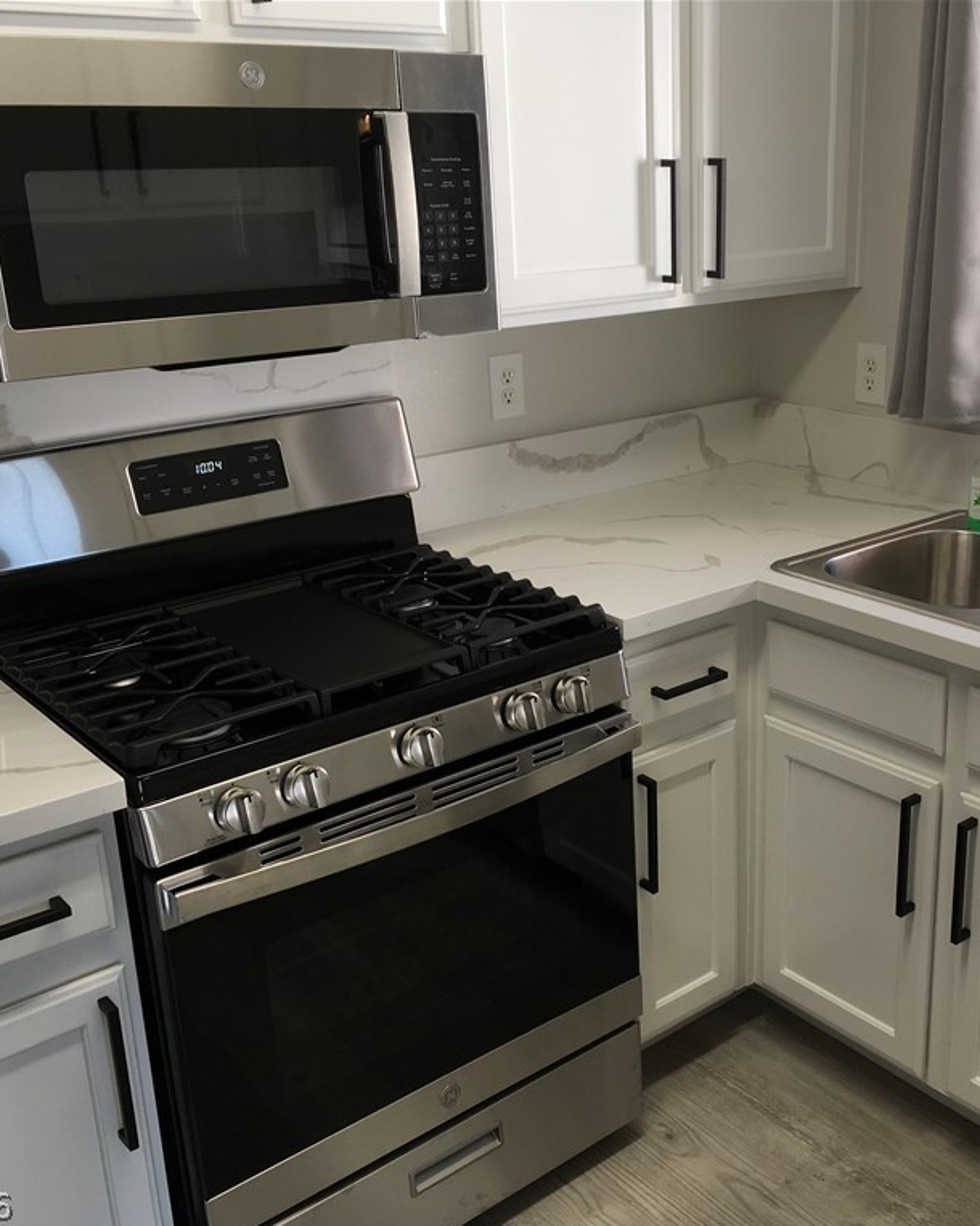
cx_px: 659
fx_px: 1378
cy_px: 615
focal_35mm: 38
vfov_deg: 47.9
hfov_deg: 38.7
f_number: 2.2
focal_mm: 4.15
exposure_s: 1/60
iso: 32
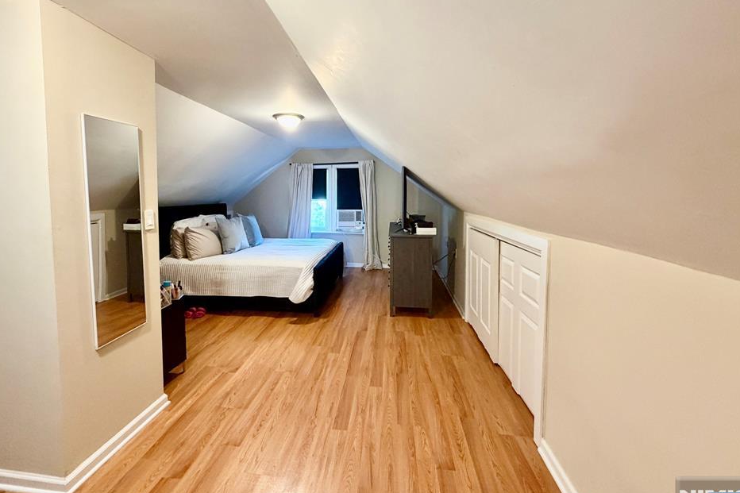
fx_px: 329
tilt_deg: -2.3
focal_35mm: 16
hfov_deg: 96.6
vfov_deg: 73.3
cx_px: 349
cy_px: 210
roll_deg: +0.4
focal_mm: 2.22
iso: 400
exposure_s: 1/60
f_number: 2.2
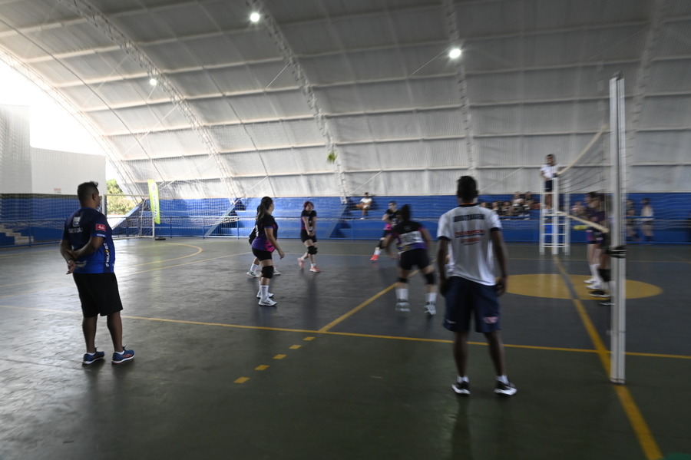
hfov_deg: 65.5
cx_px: 346
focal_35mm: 28
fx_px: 537
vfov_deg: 46.4
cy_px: 230
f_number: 16
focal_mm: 28
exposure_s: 1/50
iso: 2500
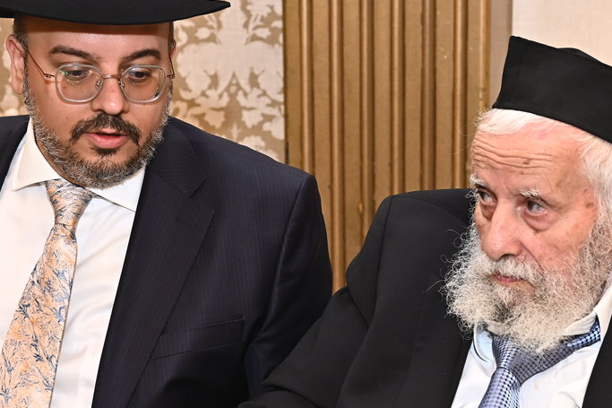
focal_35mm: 82
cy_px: 222
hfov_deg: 24.8
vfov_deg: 16.6
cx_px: 326
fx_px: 1394
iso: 1250
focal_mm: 40
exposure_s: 1/200
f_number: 4.5
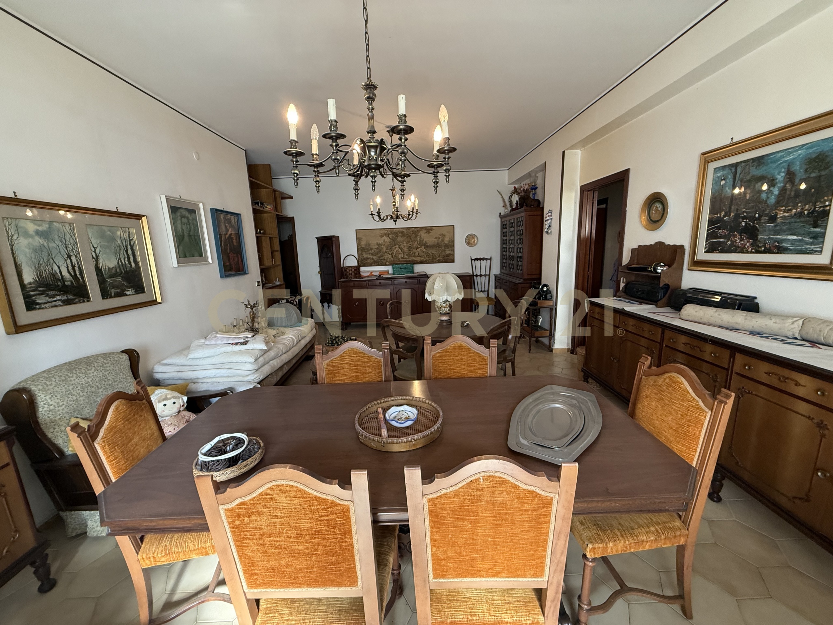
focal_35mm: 14
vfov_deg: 85.7
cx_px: 416
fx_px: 337
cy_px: 312
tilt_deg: -10.8
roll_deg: +2.3
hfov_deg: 102.1
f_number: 2.2
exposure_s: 1/50
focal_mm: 2.22
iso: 320
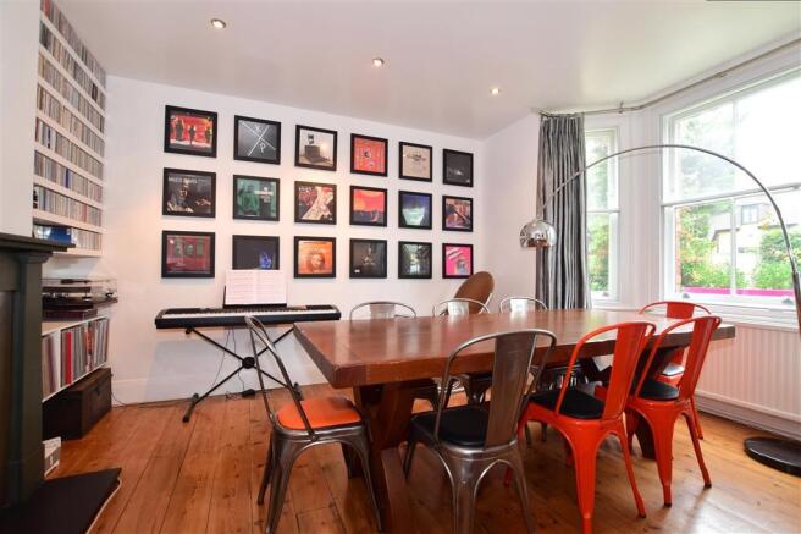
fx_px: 334
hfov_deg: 100.4
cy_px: 267
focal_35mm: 15
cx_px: 400
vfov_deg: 77.3
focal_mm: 10
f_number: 8
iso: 200
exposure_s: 1/10
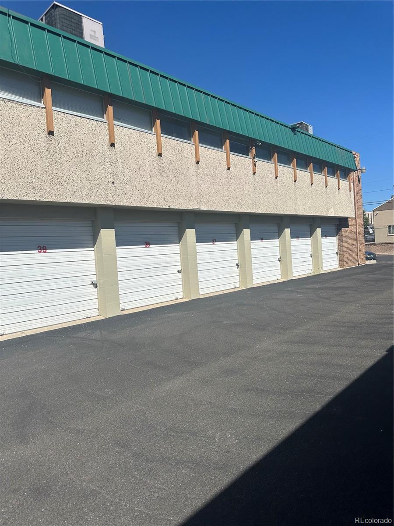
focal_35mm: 24
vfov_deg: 71.6
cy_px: 263
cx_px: 197
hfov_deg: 56.8
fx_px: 364
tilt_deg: -0.3
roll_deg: +4.6
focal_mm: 6.86
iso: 80
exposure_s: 1/8929
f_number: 1.78
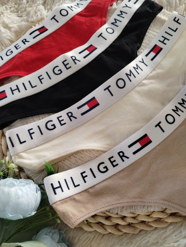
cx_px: 93
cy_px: 124
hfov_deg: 49.9
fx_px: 200
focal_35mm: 28
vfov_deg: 63.4
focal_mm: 4.27
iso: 363
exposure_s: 1/50
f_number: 1.8
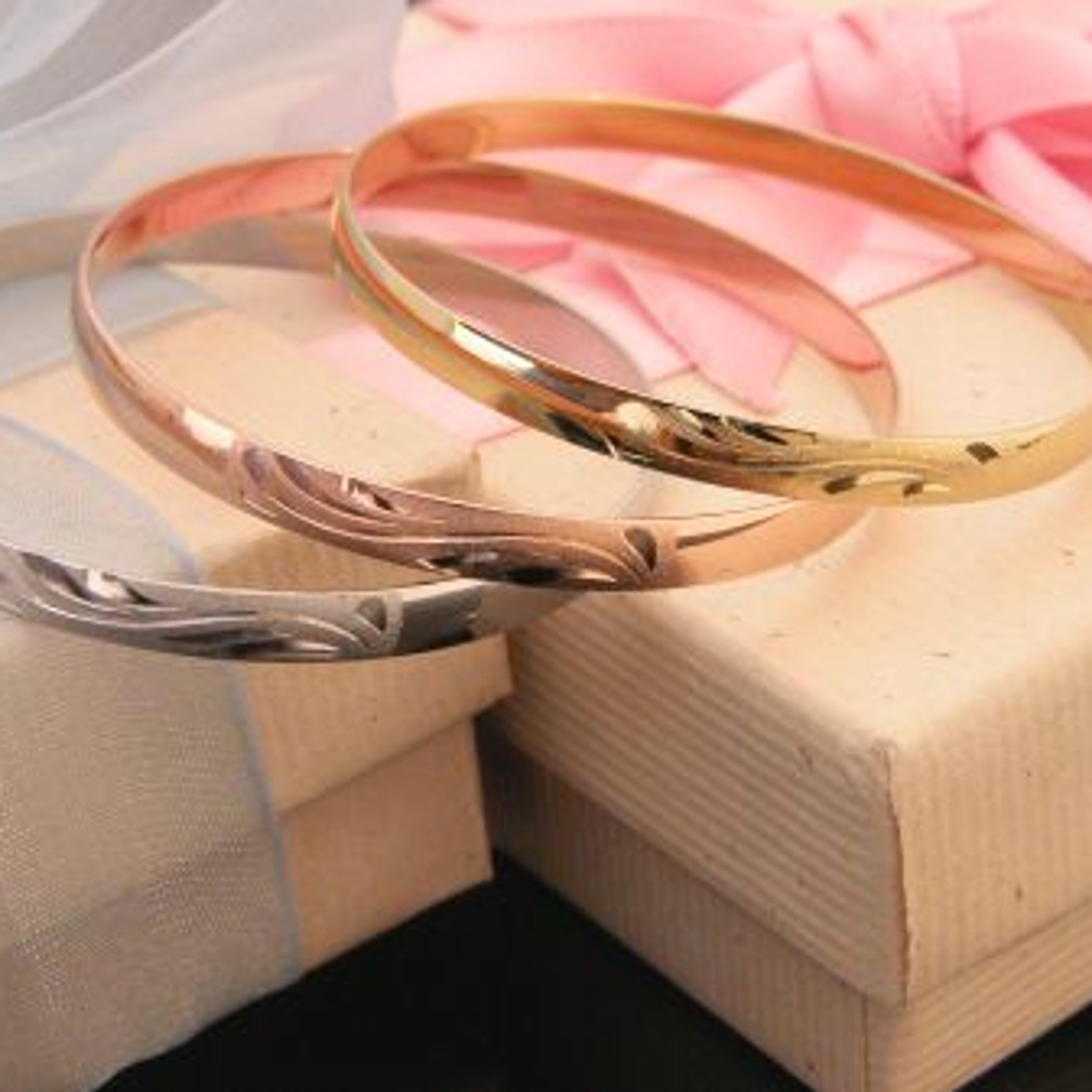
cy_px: 546
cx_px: 536
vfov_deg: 20.9
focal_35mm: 83
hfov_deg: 20.9
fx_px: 2962
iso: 400
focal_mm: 17.8
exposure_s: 1/507
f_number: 7.4
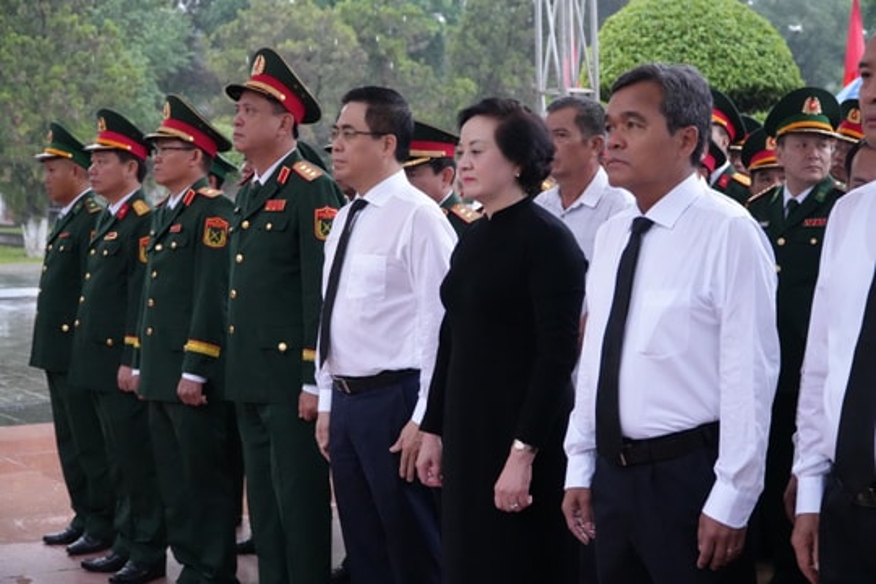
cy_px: 292
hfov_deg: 35.9
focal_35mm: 56
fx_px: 1350
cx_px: 438
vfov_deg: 24.4
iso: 6400
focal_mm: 37
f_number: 4
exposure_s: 1/160
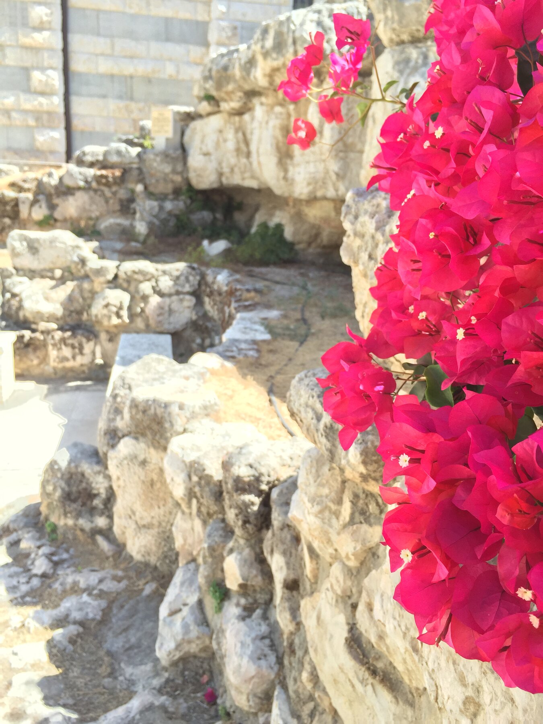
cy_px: 362
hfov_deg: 48.2
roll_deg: -3.8
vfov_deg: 61.7
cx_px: 272
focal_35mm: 29
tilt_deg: -15.5
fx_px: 607
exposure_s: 1/332
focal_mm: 4.15
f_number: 2.2
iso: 32
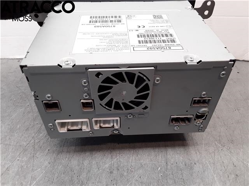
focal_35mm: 28
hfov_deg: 63.4
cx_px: 124
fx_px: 201
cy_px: 93
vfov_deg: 49.7
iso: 40
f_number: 1.9
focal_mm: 2.91
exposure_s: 1/50
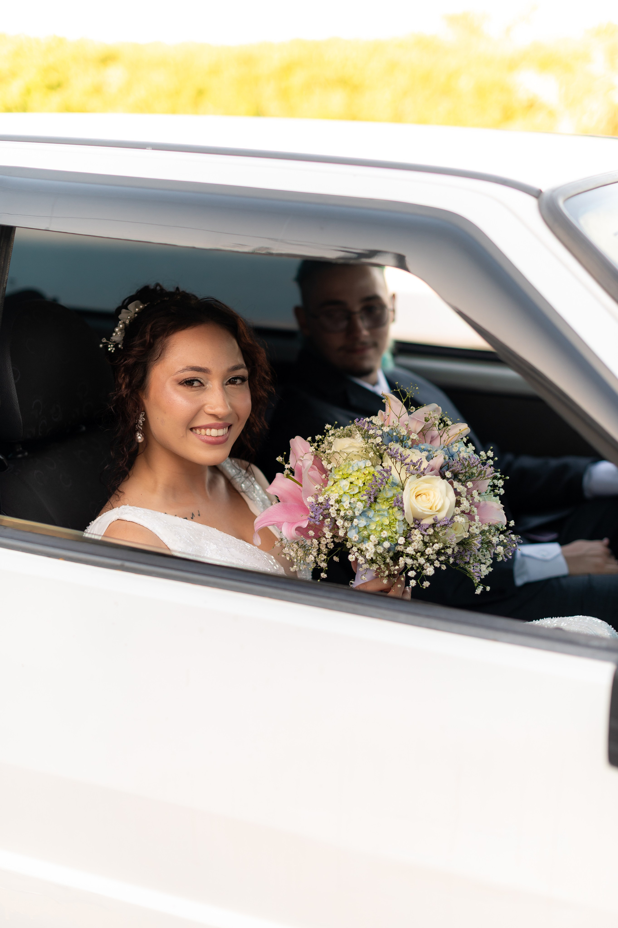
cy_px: 464
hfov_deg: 27.0
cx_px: 309
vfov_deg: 39.6
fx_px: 1289
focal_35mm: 50
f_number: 1.8
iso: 250
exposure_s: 1/640
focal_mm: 50
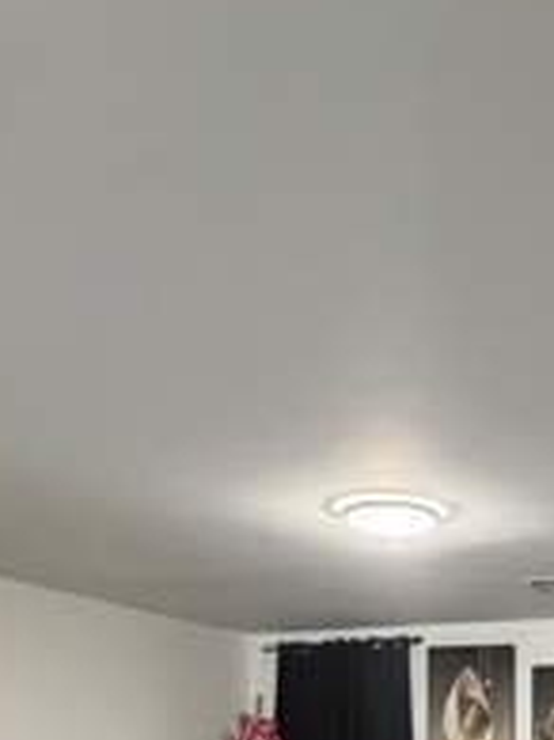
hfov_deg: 29.3
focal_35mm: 46
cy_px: 861
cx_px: 562
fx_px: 983
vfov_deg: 34.2
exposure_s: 1/60
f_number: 2.2
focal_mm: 2.22
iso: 800
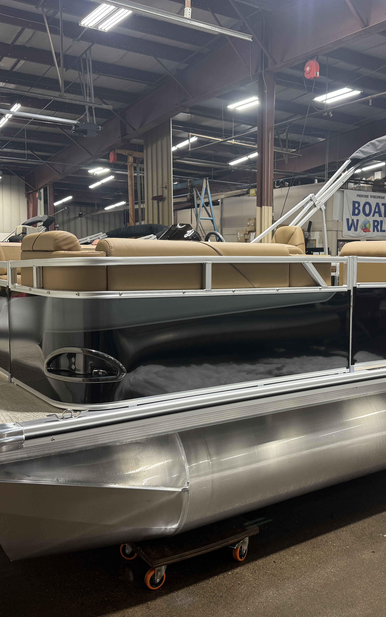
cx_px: 252
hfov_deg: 36.9
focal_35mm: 34
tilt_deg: -4.3
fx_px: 572
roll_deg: -0.3
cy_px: 309
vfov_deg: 56.7
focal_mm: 6.76
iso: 125
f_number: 1.78
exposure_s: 1/60
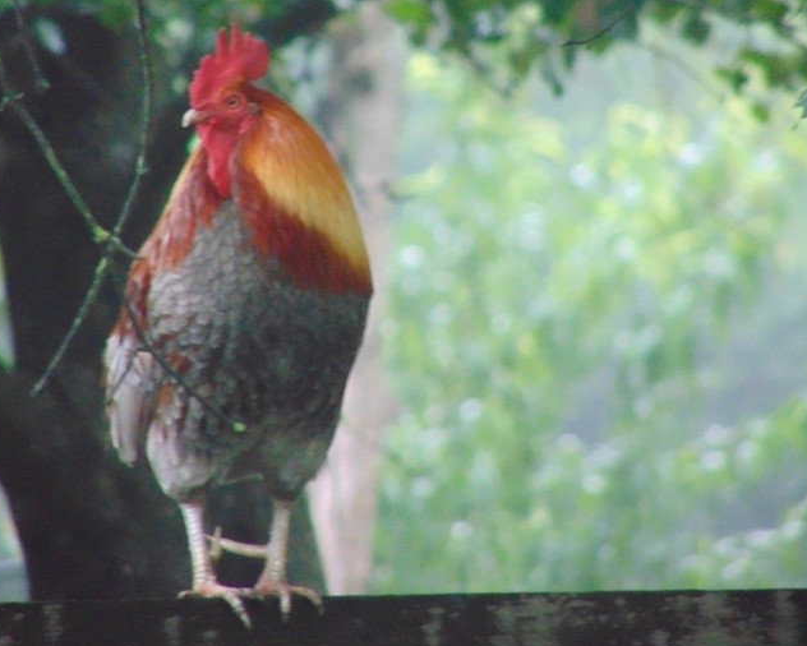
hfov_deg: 1.9
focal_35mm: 1015
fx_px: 24250
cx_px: 337
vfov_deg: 1.5
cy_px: 297
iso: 800
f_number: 5.9
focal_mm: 157.1
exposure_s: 1/50
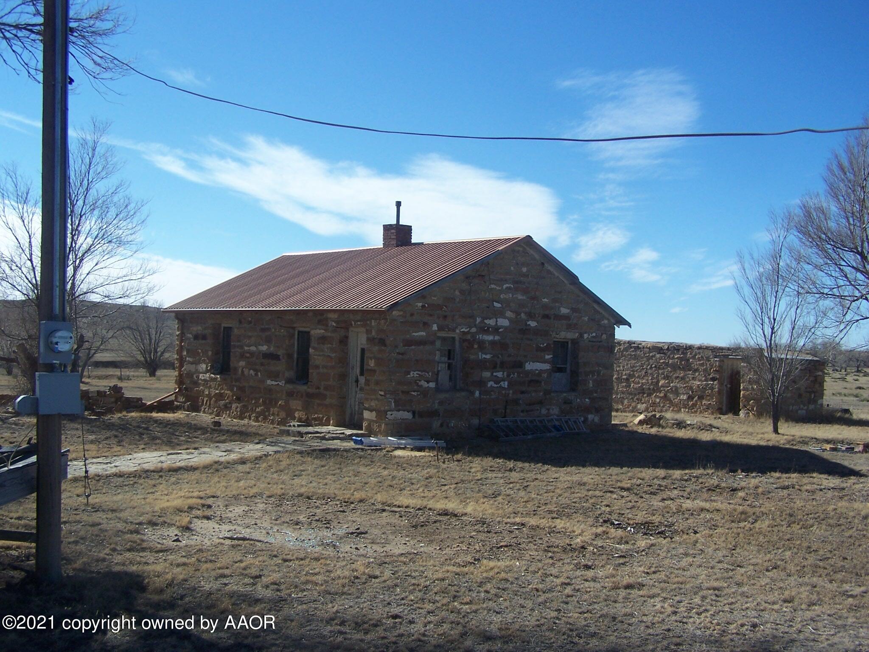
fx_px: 954
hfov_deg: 49.0
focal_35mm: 38
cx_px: 434
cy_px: 326
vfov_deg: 37.7
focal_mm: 6.3
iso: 80
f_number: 4
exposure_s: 1/1000
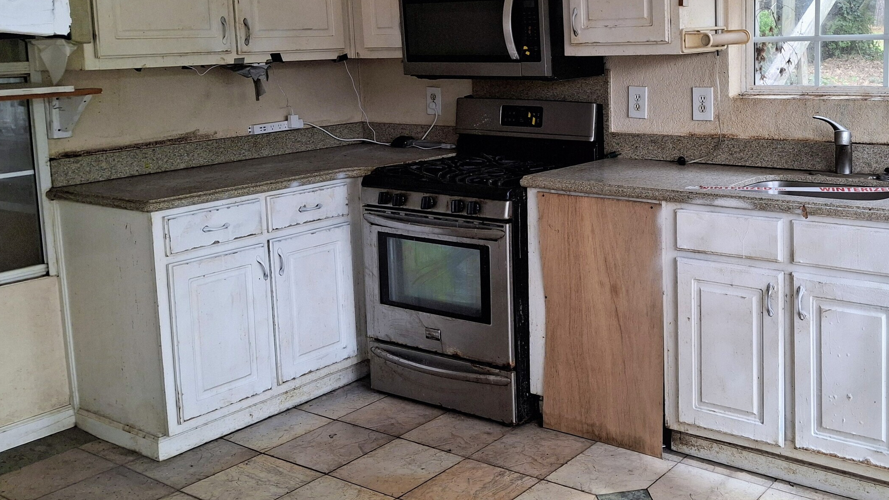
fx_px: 943
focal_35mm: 40
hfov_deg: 49.3
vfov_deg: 29.4
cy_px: 144
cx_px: 615
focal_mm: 4.69
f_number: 1.8
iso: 40
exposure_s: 1/120
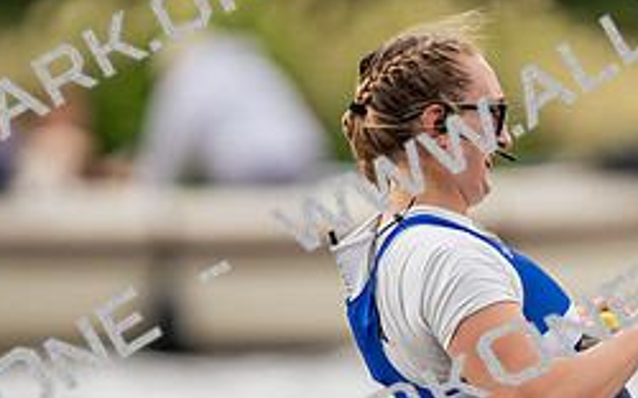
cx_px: 587
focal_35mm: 945
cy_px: 259
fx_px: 16424
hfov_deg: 2.2
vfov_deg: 1.4
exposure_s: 1/4000
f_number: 3.2
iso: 320
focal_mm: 400
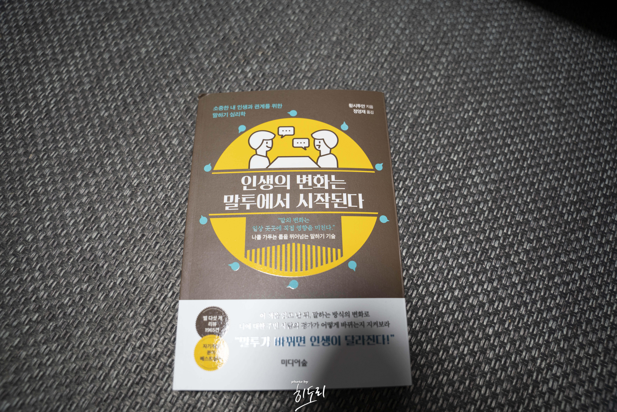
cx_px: 308
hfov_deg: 70.7
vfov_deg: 50.6
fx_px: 435
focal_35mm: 25
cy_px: 206
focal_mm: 25.4
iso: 200
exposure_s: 1/30
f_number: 2.8
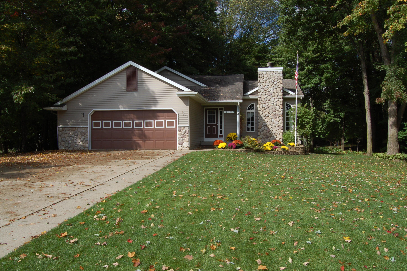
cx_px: 209
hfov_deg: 65.5
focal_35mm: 28
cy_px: 140
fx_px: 317
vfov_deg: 46.4
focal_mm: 18
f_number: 9
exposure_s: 1/320
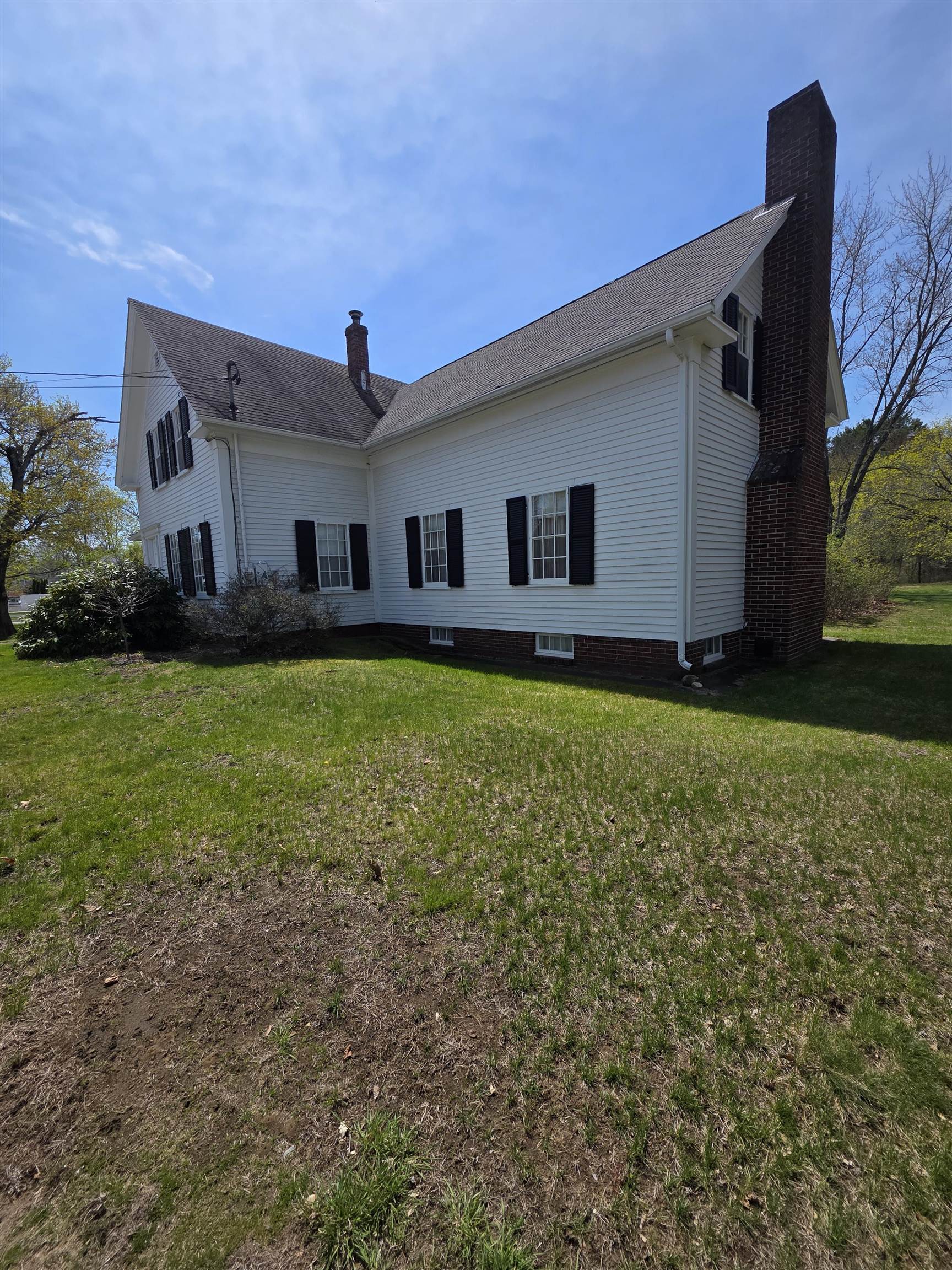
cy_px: 635
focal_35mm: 13
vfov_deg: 106.2
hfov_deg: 89.9
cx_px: 476
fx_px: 477
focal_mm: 2.2
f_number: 1.9
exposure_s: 1/2851
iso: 40
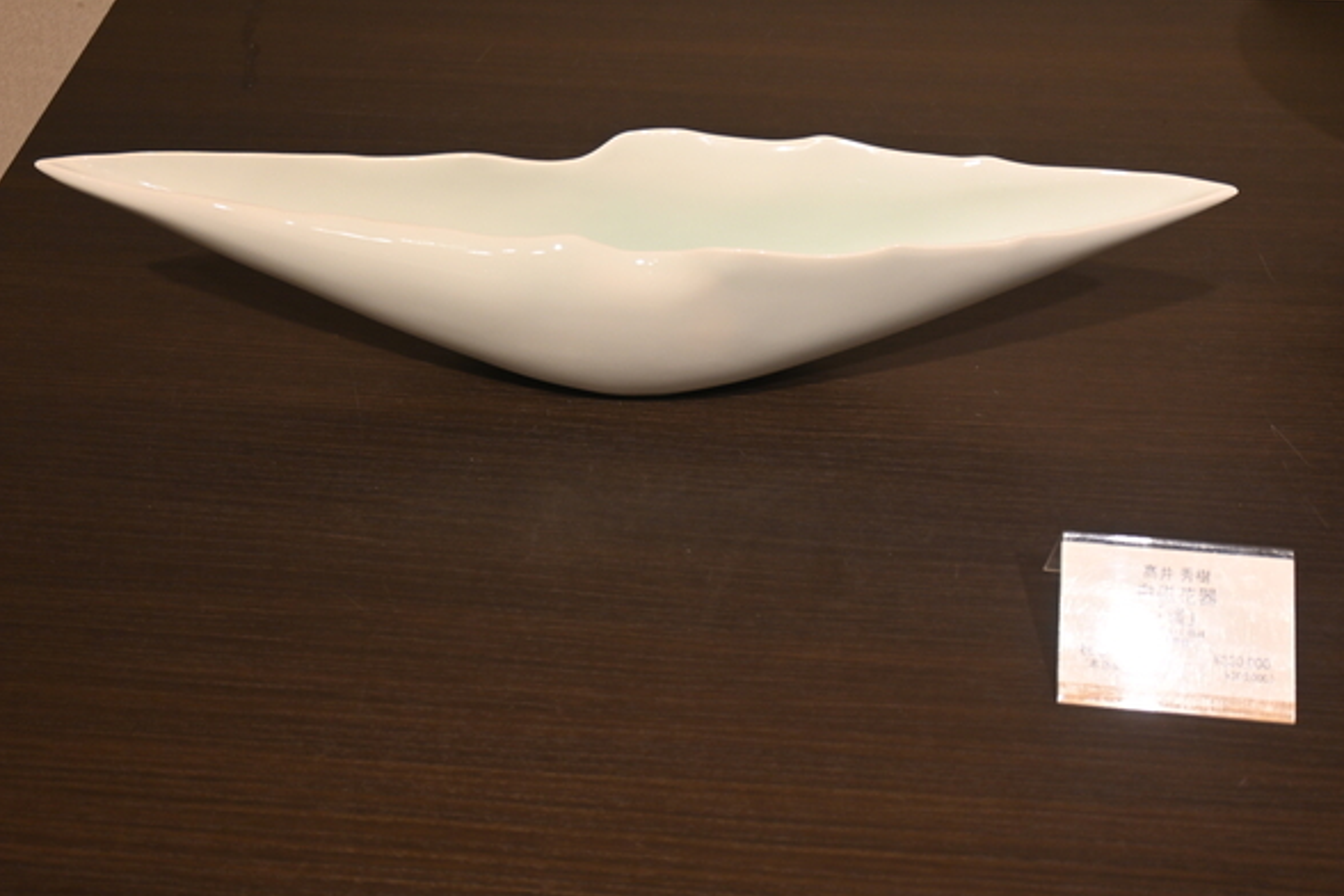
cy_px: 413
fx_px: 1402
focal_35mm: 38
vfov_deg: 35.4
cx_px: 645
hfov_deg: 51.2
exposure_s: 1/125
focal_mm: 23
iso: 500
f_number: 4.2
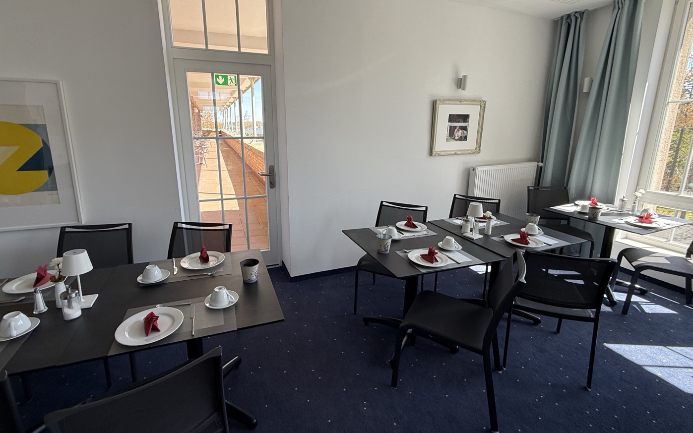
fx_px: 321
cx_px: 342
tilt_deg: -12.3
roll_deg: -0.8
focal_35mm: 17
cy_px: 193
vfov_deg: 67.8
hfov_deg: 94.4
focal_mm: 2.22
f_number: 2.2
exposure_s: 1/186
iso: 64
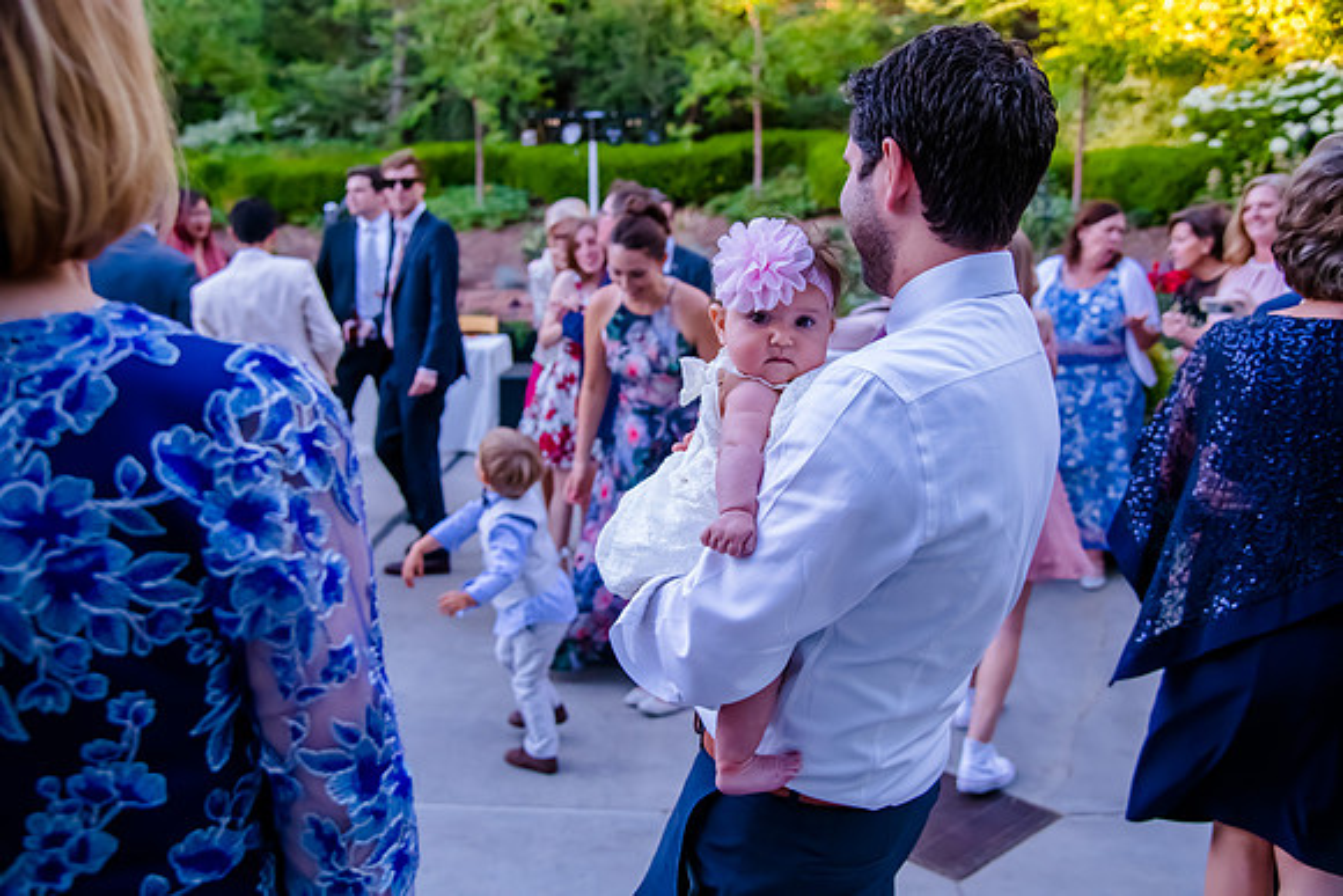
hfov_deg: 58.7
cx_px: 672
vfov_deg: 41.1
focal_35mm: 32
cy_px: 448
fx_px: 1194
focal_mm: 32
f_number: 4
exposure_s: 1/640
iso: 3200
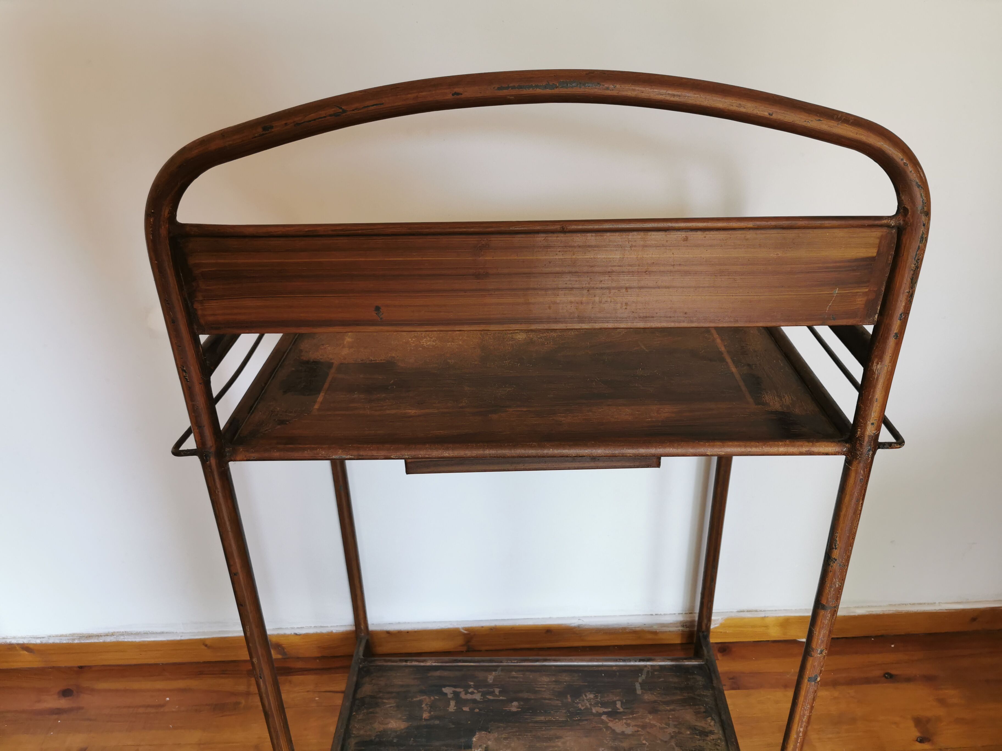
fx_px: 782
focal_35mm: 27
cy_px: 376
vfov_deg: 51.4
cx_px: 501
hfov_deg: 65.3
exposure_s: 1/50
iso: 125
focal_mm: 5.56
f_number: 1.6
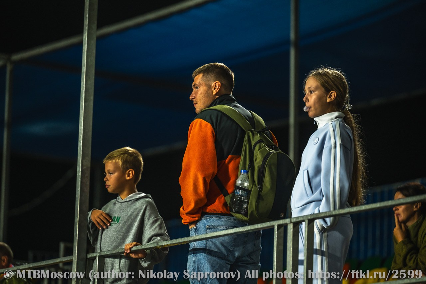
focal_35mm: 170
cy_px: 142
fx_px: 2011
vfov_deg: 8.1
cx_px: 213
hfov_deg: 12.1
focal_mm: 170
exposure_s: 1/1000
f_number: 2.8
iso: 1000
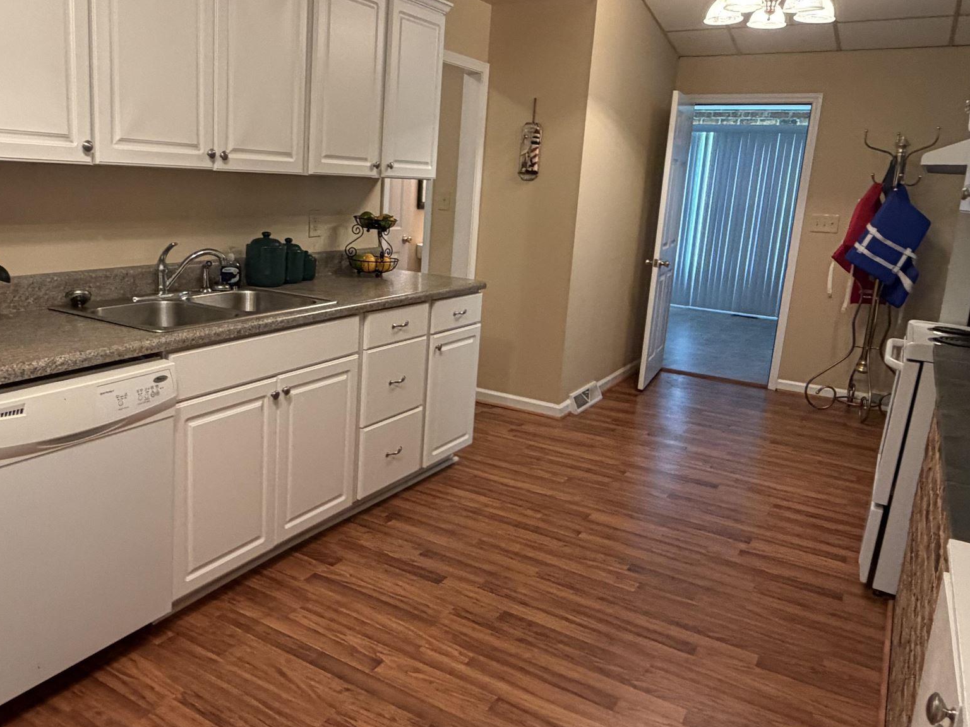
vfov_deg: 49.7
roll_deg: -3.5
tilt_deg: -11.4
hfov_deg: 63.0
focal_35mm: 28
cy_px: 338
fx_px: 785
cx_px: 398
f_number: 2.2
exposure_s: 1/60
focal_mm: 2.22
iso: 250
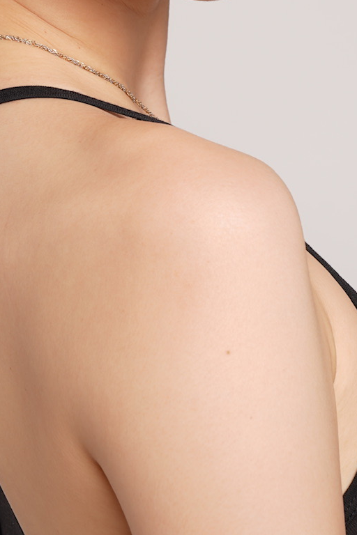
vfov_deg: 10.6
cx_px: 142
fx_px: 2856
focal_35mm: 192
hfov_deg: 7.2
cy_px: 21
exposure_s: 1/160
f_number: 9
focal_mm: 64
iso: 50
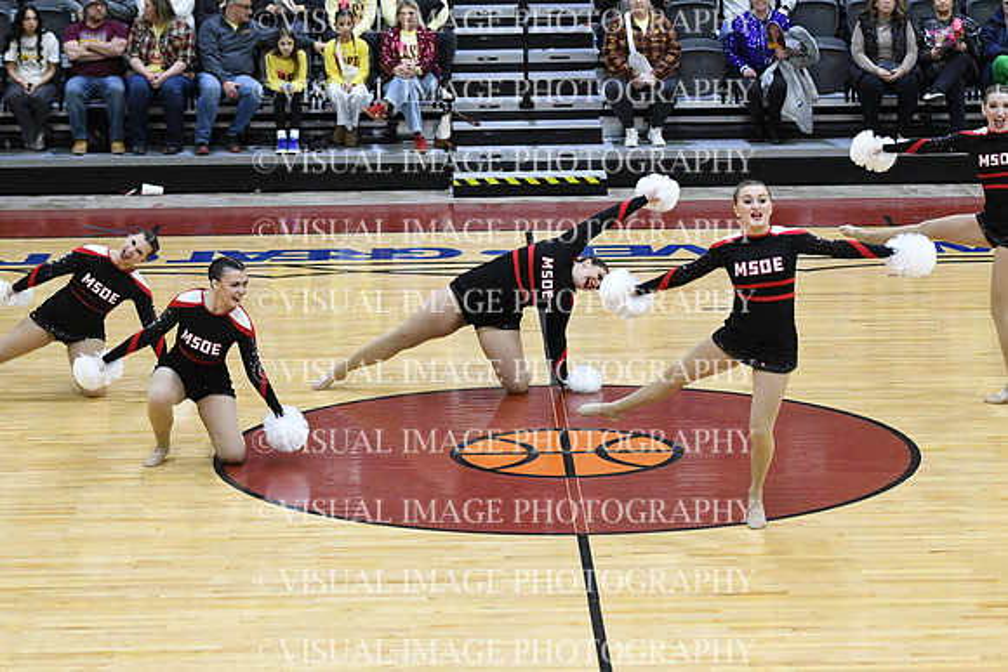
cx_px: 504
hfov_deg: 16.6
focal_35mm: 123
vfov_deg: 11.2
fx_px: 3445
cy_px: 336
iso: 3200
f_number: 2.8
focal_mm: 82
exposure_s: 1/400
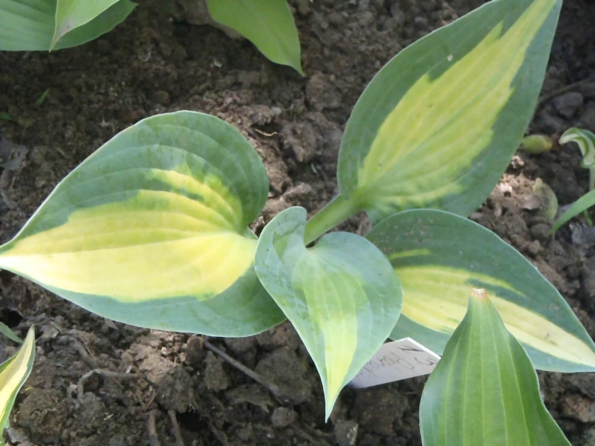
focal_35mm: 36
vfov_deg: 39.6
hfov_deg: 51.4
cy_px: 223
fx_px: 619
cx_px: 298
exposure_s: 1/400
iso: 800
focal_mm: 6.53
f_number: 4.1
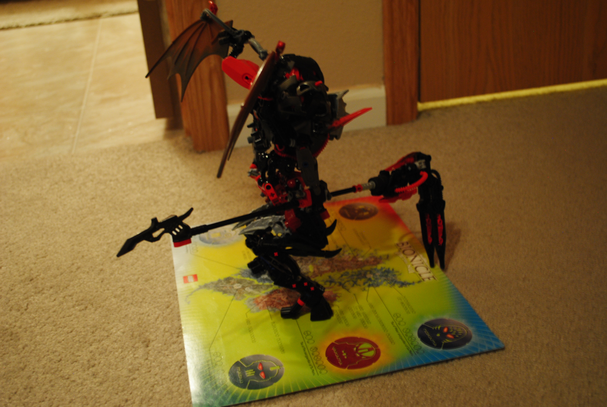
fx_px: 709
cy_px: 204
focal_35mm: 42
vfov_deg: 32.0
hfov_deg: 46.3
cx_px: 304
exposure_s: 1/3
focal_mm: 28
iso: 400
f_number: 4.5
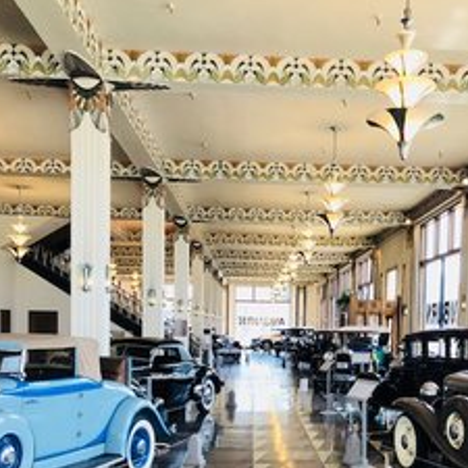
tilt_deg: -1.9
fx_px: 673
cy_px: 366
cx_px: 295
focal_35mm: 44
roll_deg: -0.4
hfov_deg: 38.1
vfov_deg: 37.2
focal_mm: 3.99
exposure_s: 1/30
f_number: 1.8
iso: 25
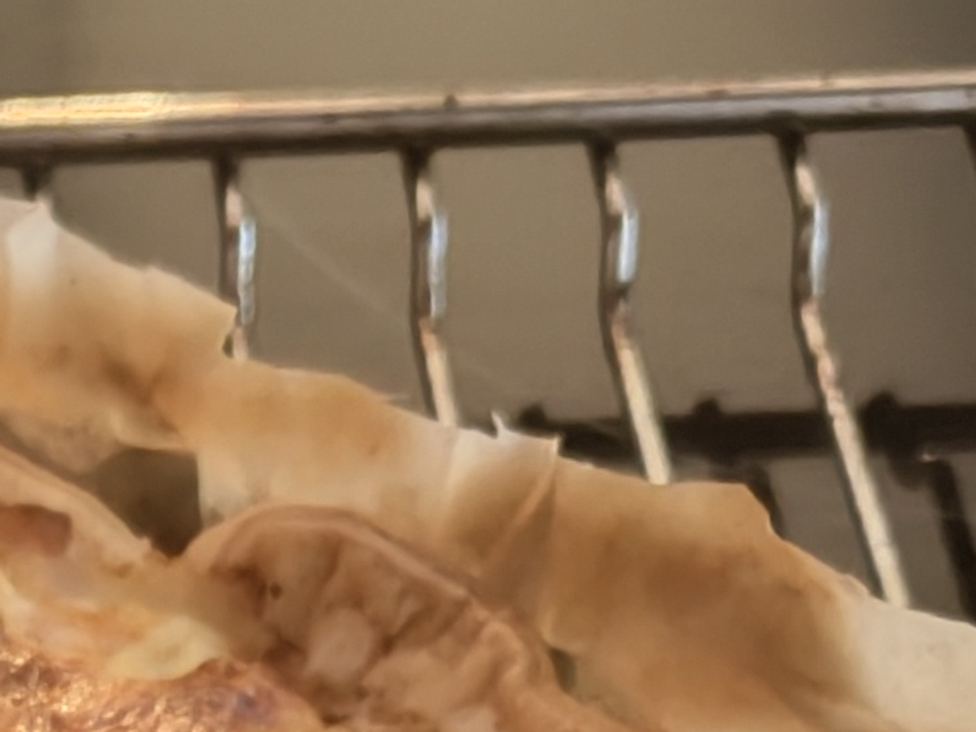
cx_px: -595
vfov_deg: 9.8
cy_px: 1858
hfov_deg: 14.0
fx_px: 3666
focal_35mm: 130
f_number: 1.88
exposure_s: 1/33.3
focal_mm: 5.59
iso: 58
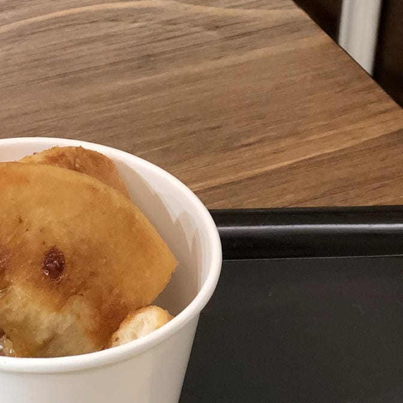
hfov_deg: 14.5
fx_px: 1581
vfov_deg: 14.1
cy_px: 466
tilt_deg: -46.5
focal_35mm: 120
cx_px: 134
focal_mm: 6.6
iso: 125
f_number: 2.8
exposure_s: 1/30
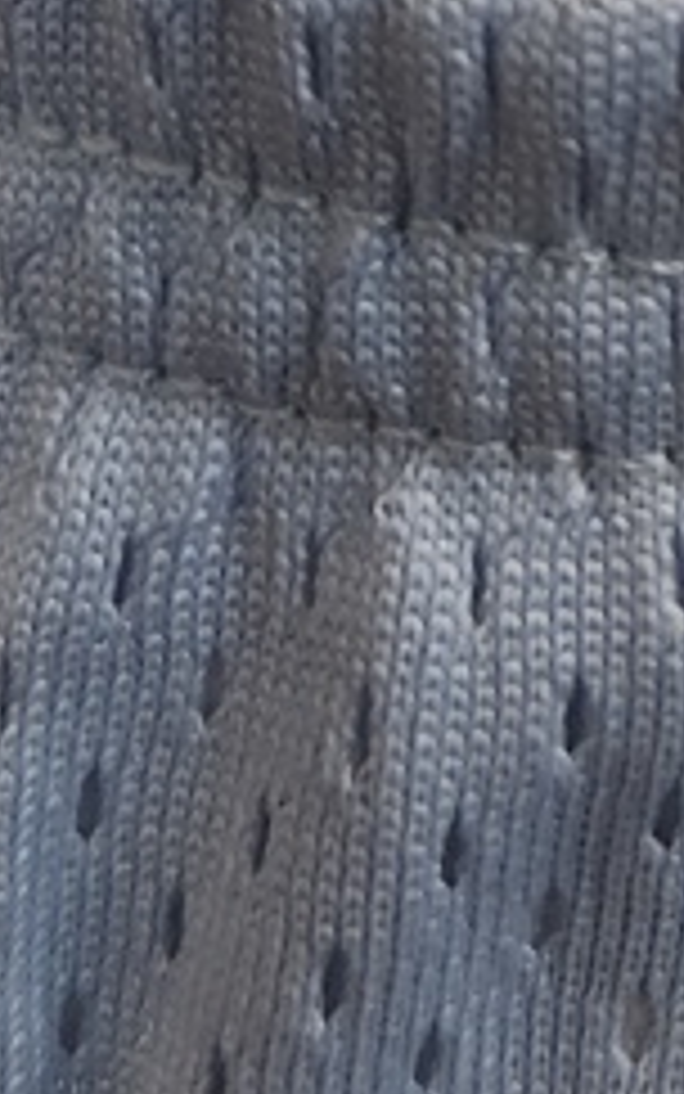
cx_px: 1040
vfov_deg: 16.4
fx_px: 3368
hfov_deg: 11.1
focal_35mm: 113
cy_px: -680
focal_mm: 5.56
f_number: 1.88
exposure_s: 1/100
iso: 403
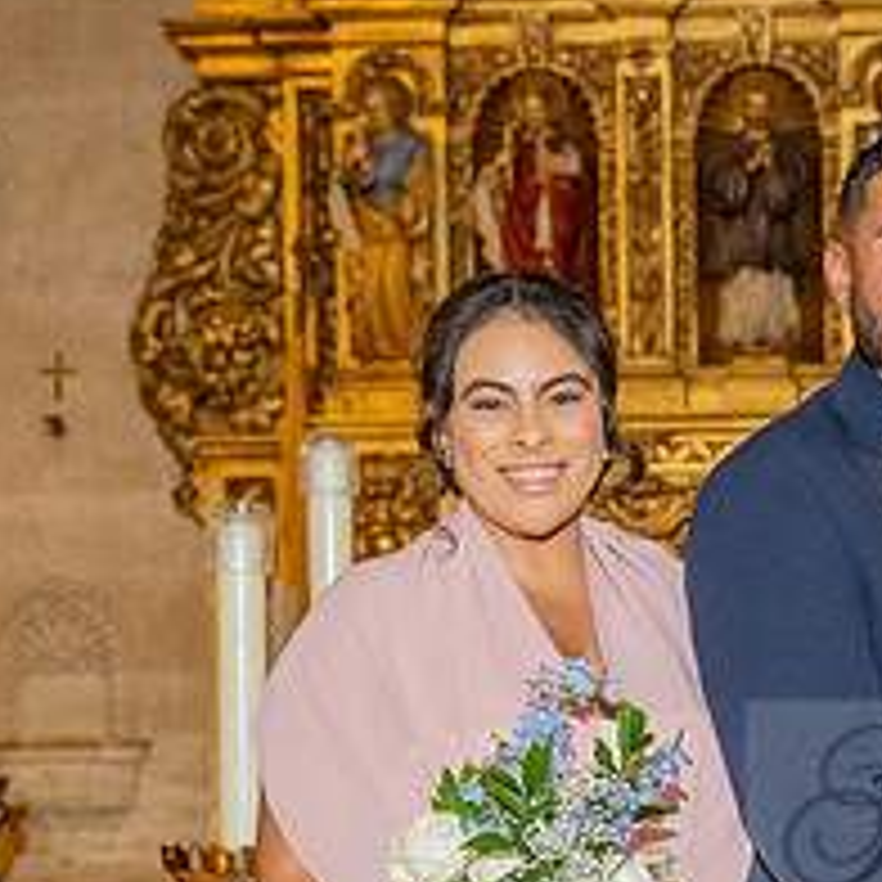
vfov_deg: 13.0
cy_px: 808
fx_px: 3834
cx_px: 1138
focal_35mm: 133
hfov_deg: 12.7
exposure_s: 1/200
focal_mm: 53
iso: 2000
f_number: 6.3
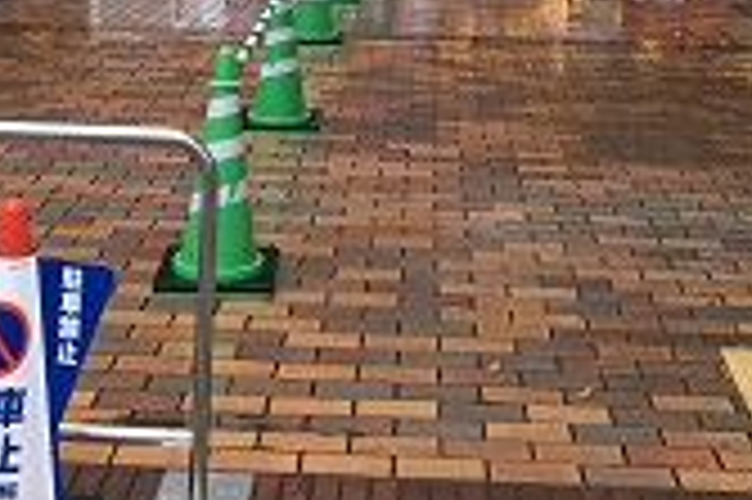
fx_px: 1523
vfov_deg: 15.9
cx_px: 376
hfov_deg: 27.7
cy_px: -396
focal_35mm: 73
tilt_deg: +9.6
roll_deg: -1.2
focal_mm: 4.15
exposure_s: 1/30
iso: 25
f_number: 2.2
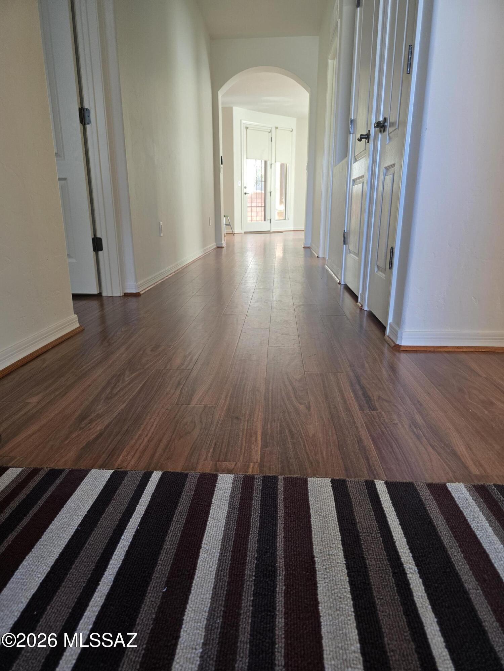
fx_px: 446
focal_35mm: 23
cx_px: 252
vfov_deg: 73.9
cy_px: 336
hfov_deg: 58.9
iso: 200
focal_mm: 6.3
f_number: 1.7
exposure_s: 1/120
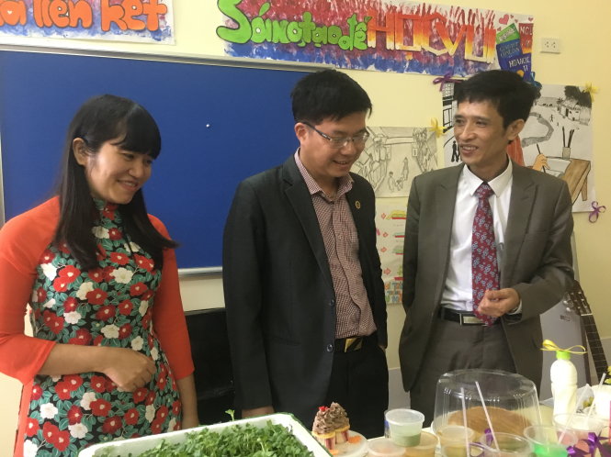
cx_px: 306
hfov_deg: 61.7
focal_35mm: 29
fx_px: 512
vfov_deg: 48.2
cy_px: 228
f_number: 2.2
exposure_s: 1/17
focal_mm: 4.15
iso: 200
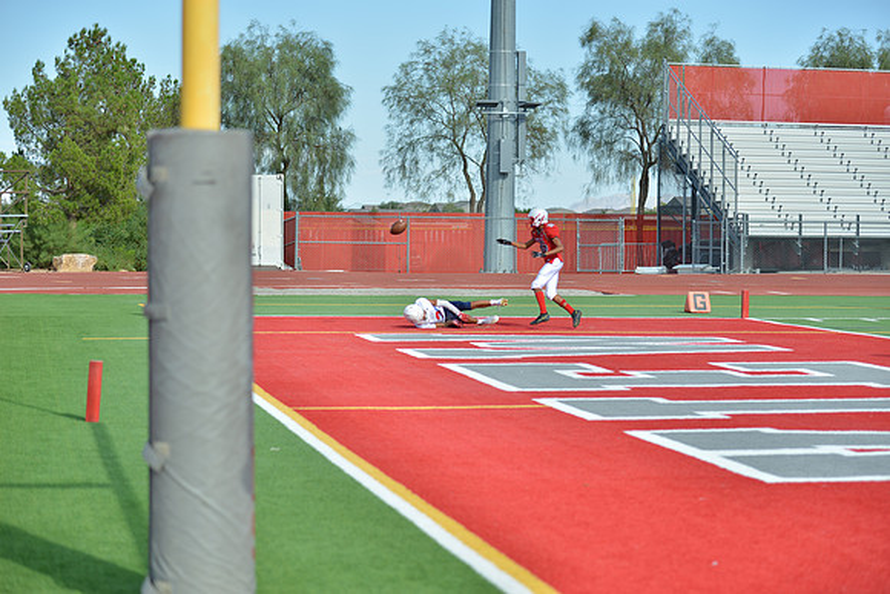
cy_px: 297
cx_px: 445
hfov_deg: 22.6
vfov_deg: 15.2
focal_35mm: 90
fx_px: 2225
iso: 100
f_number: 2.8
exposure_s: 1/1600
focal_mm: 90
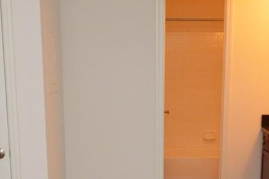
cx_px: 151
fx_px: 493
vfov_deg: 19.9
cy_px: 184
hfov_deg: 30.5
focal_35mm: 66
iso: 800
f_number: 4
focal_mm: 12
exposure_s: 1/60
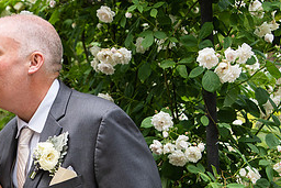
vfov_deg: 8.1
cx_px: 13
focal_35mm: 170
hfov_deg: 12.0
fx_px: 1328
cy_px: 172
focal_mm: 75
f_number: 4
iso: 200
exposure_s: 1/1000
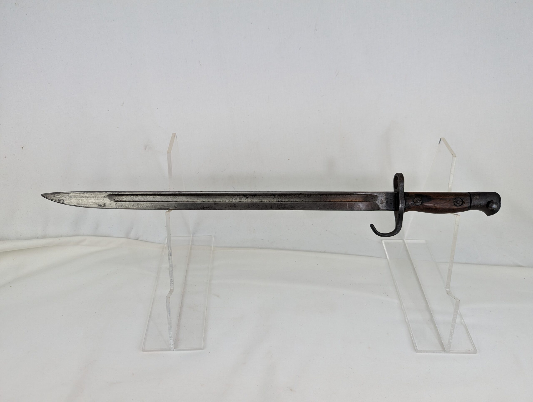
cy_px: 201
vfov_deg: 56.9
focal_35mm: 24
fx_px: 370
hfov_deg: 71.5
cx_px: 266
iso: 68
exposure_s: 1/232
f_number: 1.85
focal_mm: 6.81
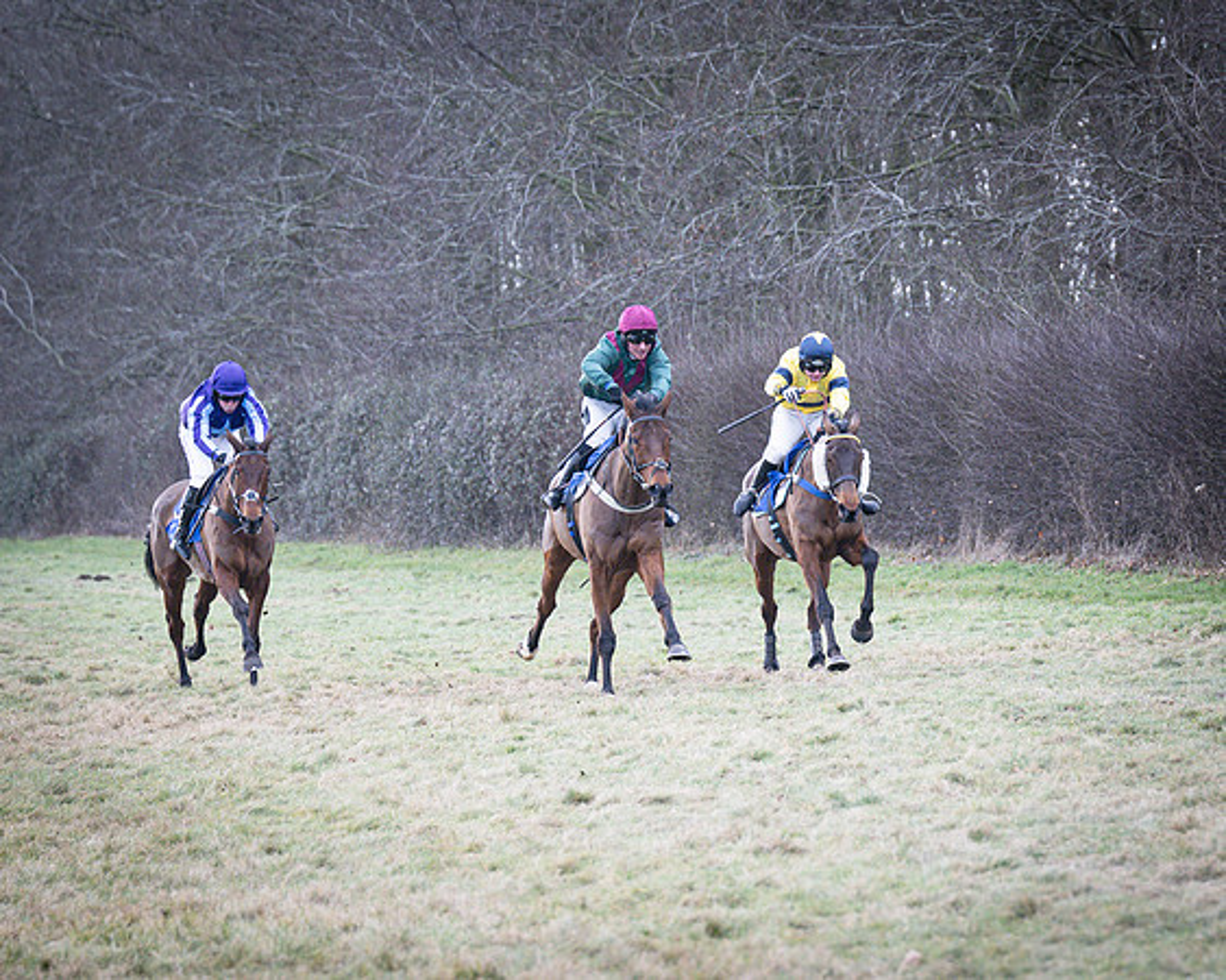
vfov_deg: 7.1
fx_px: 7846
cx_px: 813
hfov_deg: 8.9
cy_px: 682
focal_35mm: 216
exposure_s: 1/1600
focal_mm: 92
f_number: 2.8
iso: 400
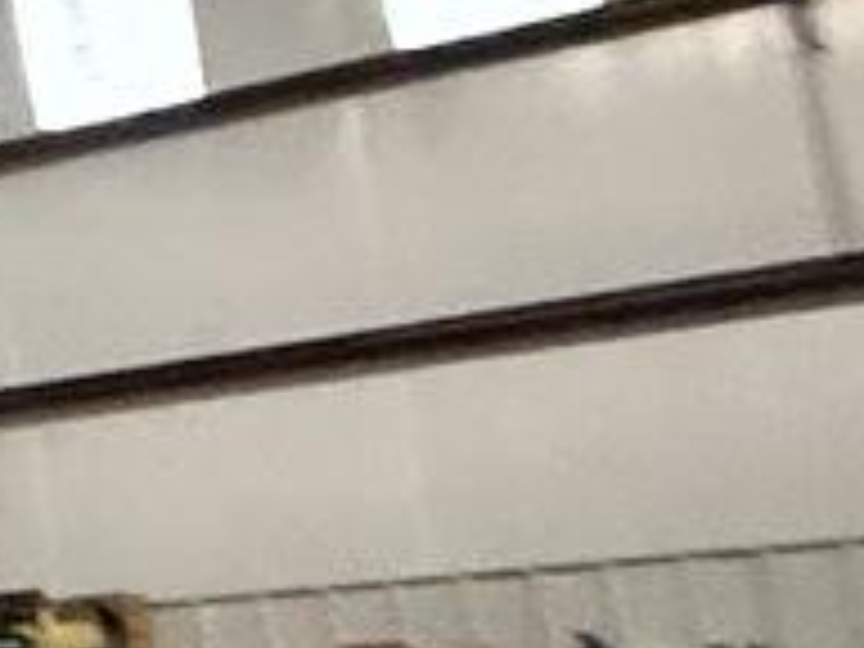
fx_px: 2621
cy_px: 279
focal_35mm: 105
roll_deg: +3.3
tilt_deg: +12.9
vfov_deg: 14.1
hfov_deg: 12.9
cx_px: -1364
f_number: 2.2
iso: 1000
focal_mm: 2.22
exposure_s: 1/60
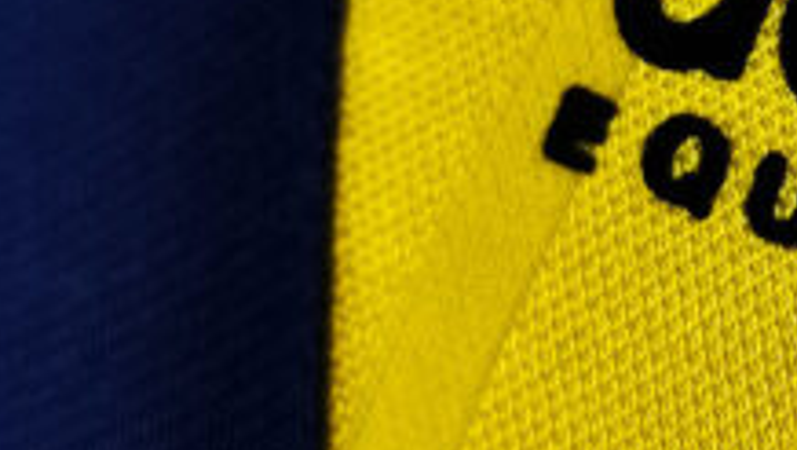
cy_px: 7
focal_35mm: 147
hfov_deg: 14.0
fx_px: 3109
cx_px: 1038
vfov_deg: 8.2
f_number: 1.8
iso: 160
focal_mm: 5.58
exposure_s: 1/120
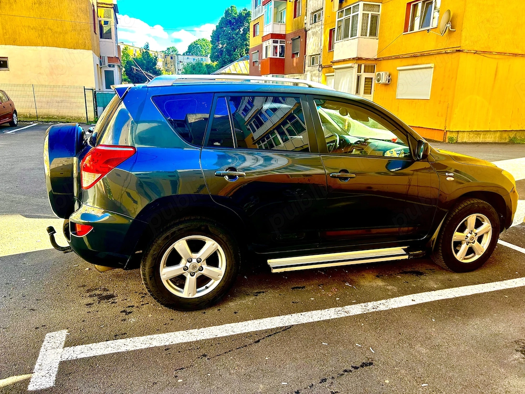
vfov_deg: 53.1
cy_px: 197
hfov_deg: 67.3
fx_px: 394
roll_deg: -0.6
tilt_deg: -15.4
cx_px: 262
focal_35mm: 26
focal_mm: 5.7
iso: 50
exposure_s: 1/404
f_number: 1.5
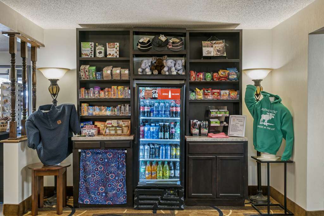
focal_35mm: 33
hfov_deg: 57.2
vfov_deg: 40.0
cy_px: 108
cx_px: 162
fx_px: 297
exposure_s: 1/2
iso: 400
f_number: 10
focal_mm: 33
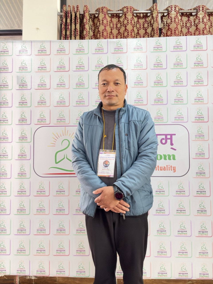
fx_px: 213
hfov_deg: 53.1
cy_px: 142
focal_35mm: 26
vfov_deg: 67.3
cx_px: 106
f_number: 1.6
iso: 400
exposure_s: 1/28
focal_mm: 5.96
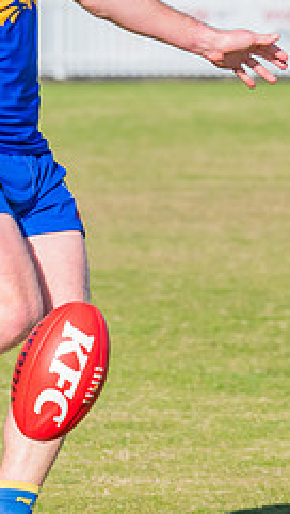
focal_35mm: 799
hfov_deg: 1.5
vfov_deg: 2.7
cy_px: 87
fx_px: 10896
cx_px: 57
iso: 800
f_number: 11
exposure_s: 1/1250
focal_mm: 250
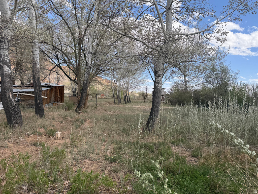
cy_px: 97
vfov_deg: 56.8
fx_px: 179
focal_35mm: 24
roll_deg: +0.0
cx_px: 129
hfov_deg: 71.6
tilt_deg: -0.2
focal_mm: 6.76
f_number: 1.78
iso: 100
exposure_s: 1/3021
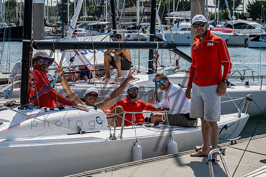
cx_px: 119
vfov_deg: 15.2
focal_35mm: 90
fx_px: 664
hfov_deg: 22.6
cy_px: 80
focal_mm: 71
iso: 125
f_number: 6.3
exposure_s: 1/640
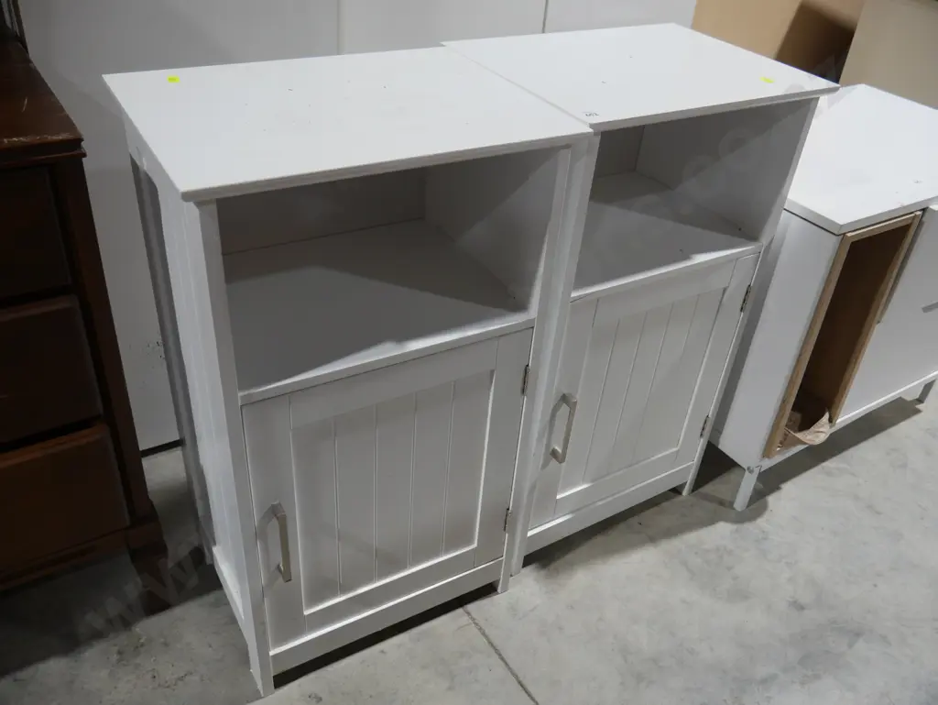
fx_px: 813
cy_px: 352
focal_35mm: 30
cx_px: 469
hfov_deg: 59.9
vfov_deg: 46.8
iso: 320
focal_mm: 15
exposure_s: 1/60
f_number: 4
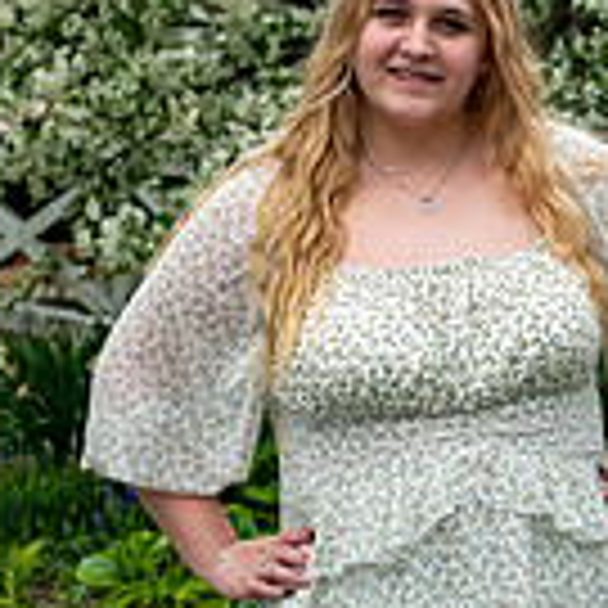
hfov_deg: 8.2
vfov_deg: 8.2
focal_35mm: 212
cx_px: 473
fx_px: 4213
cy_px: 567
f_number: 5.6
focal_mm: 50
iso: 250
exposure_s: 1/250
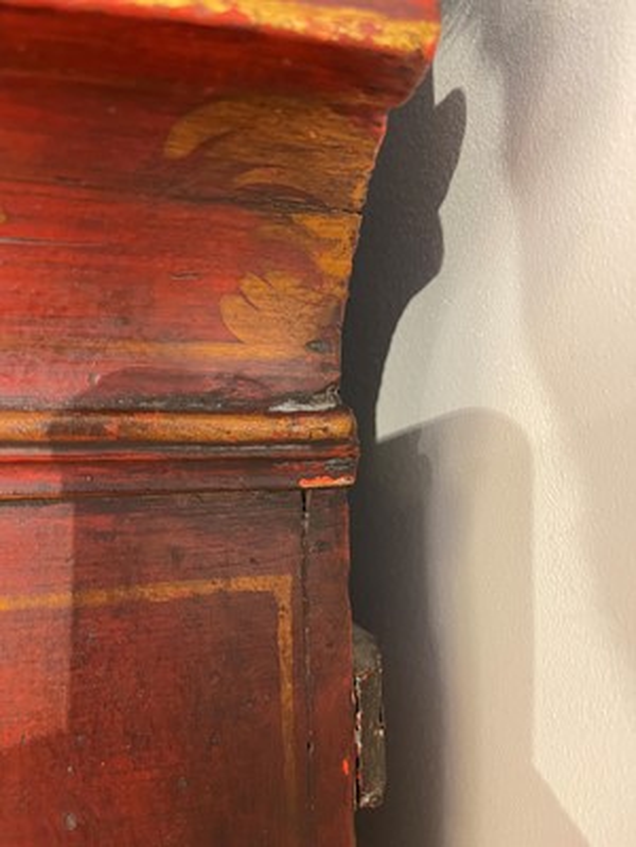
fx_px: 637
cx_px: 318
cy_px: 424
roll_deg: +1.1
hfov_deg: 53.1
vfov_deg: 67.3
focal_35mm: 26
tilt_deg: +3.9
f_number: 1.6
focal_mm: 5.1
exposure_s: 1/33
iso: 400
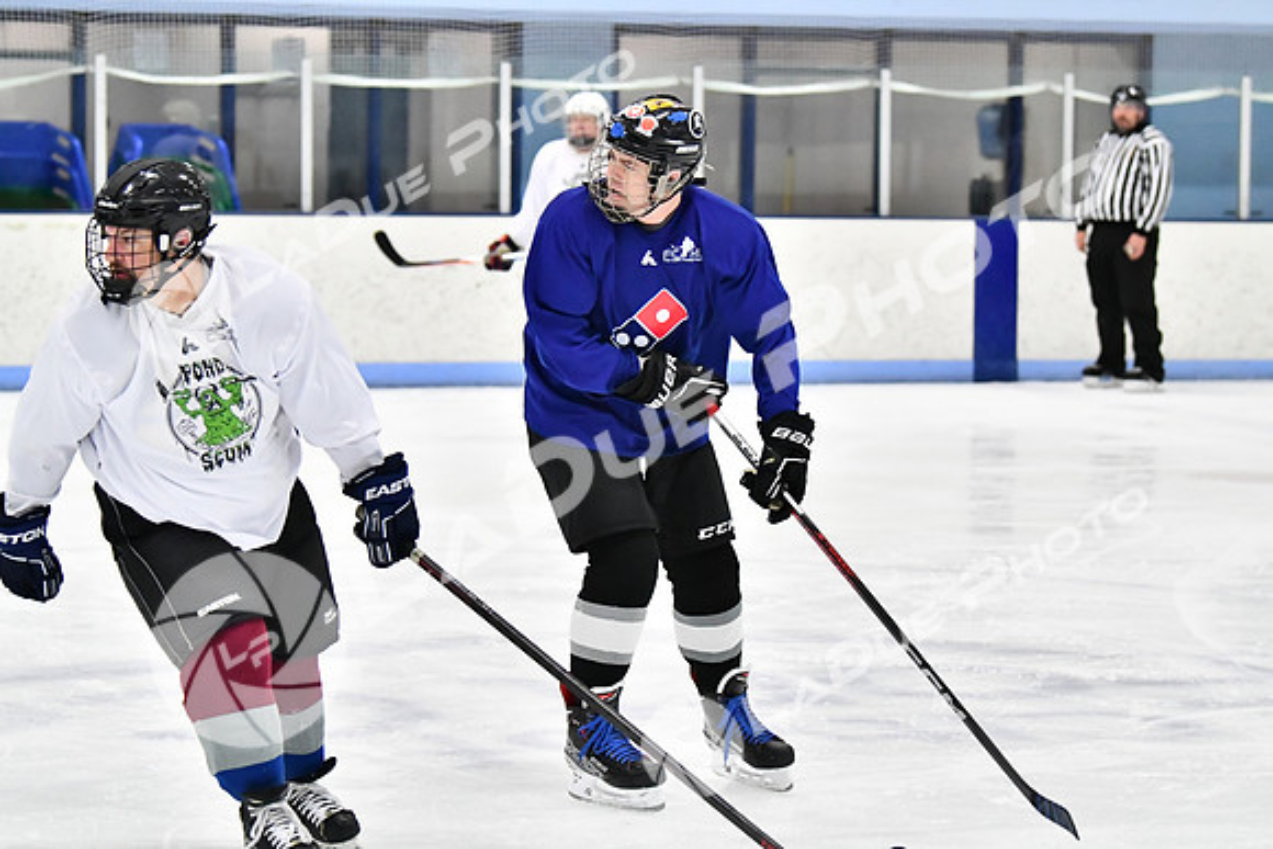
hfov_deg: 13.4
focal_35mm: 153
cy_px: 424
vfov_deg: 9.0
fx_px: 5411
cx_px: 636
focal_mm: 102
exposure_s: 1/1250
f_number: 3.2
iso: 6400
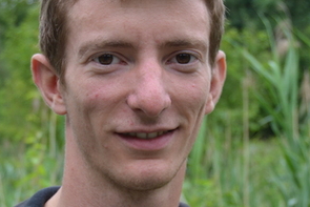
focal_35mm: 117
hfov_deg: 17.5
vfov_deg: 11.7
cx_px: 131
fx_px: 1008
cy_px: 131
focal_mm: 32
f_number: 5.6
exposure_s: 1/125
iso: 160
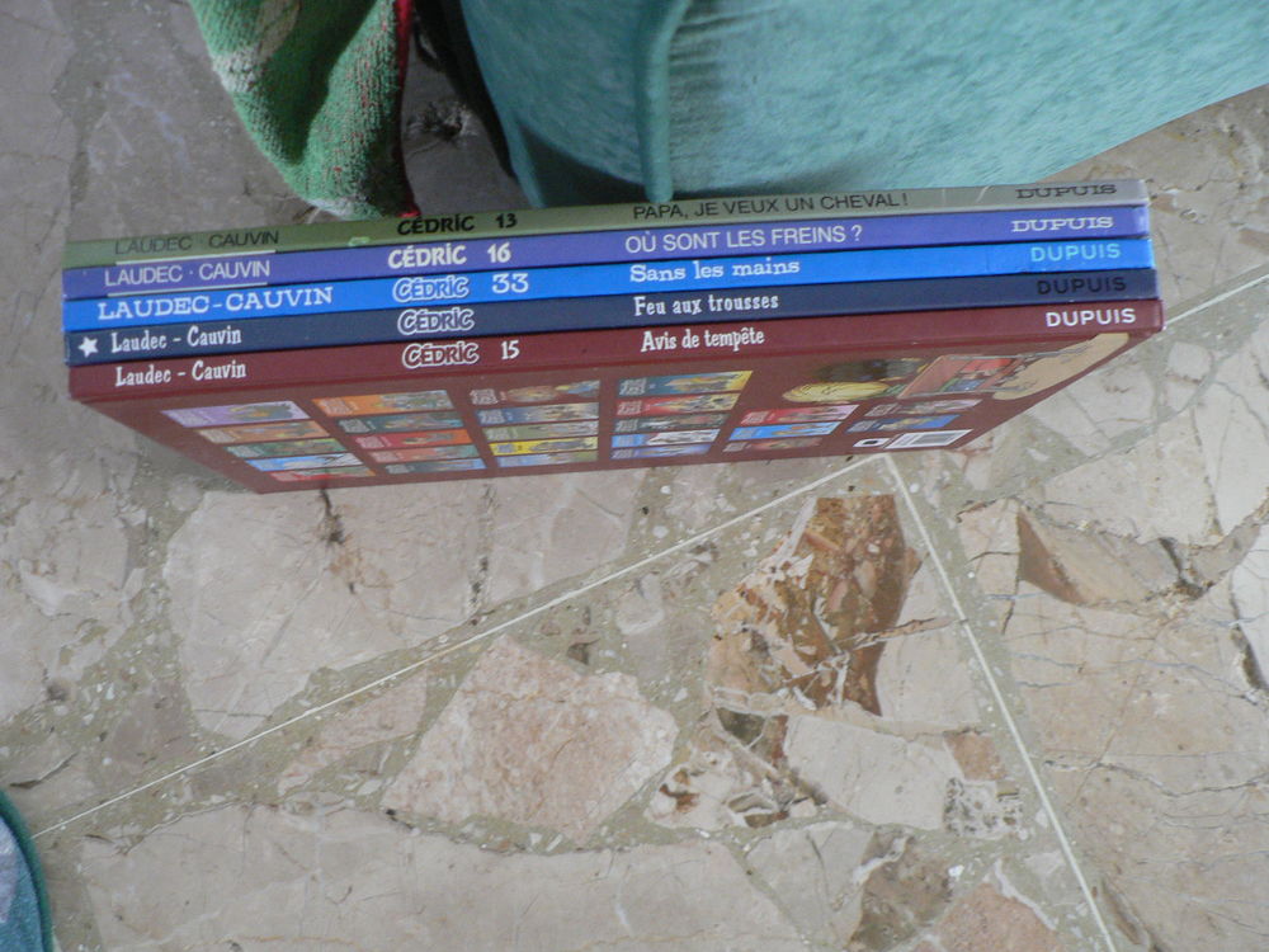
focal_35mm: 36
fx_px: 1320
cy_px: 476
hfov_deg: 51.4
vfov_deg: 39.7
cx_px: 634
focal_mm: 6
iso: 200
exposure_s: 1/13
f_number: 2.8
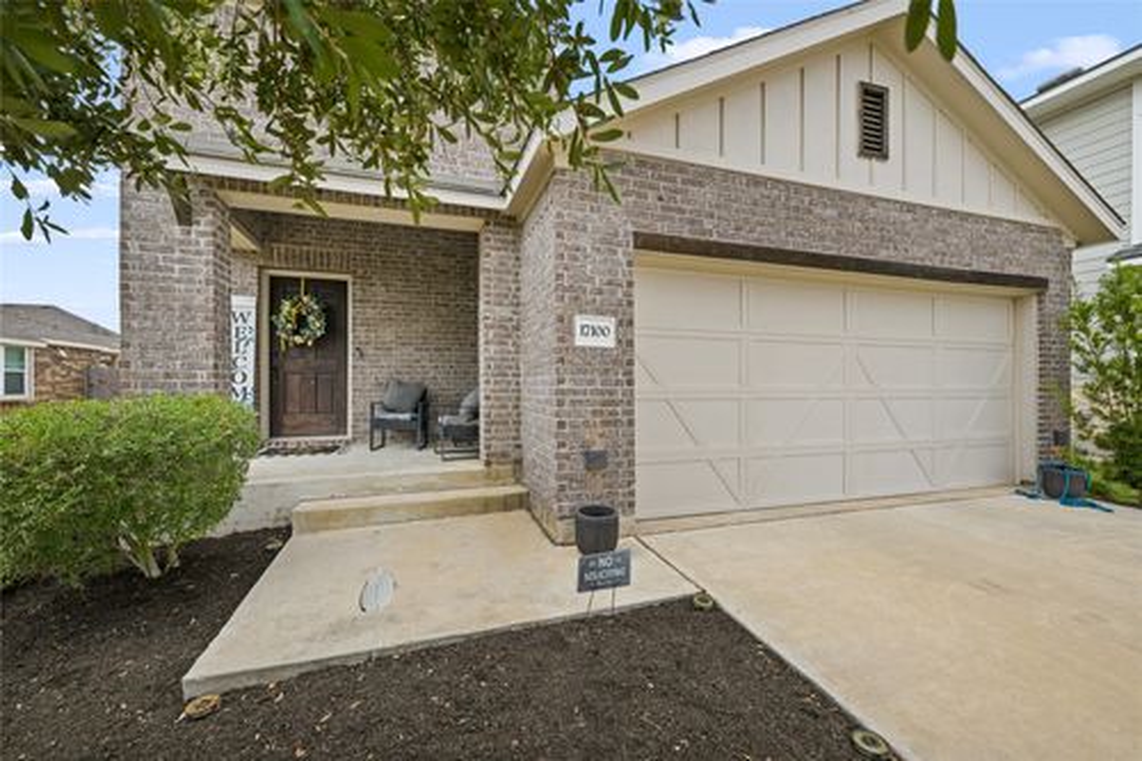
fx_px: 476
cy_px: 380
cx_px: 571
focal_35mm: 15
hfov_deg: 100.4
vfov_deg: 77.3
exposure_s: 1/800
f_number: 7.1
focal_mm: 15
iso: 400
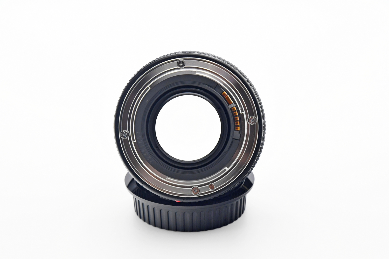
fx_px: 1297
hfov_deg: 17.1
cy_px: 130
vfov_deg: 11.4
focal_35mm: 120
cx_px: 194
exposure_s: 1/160
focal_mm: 80
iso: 1600
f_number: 8
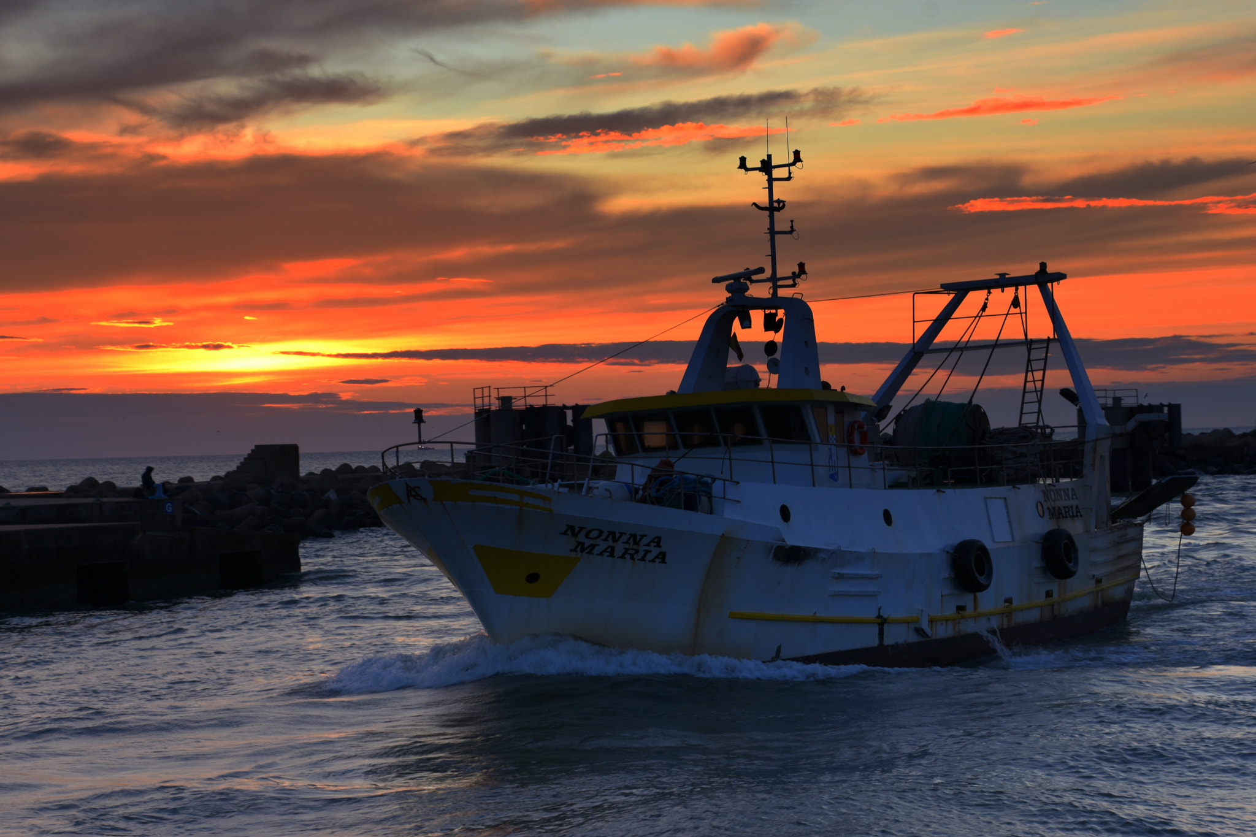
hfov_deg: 23.4
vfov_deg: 15.7
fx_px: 3035
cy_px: 418
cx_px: 628
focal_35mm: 87
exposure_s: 1/60
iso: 100
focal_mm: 58
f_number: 8
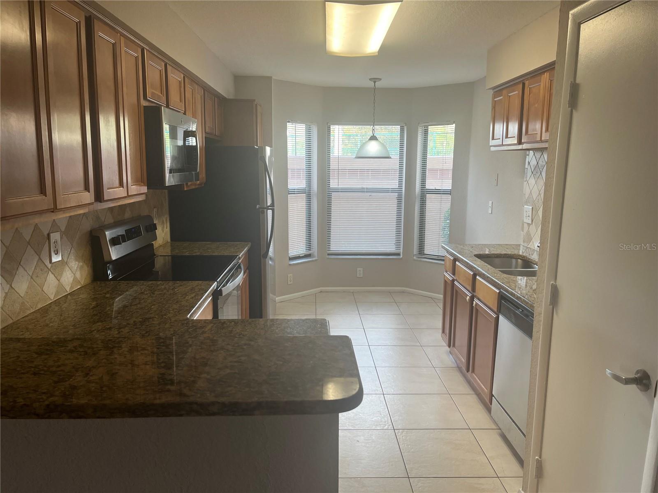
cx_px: 329
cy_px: 246
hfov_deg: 67.3
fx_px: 494
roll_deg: -0.5
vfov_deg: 53.1
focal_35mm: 26
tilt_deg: -9.8
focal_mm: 5.1
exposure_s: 1/120
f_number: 1.6
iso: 80
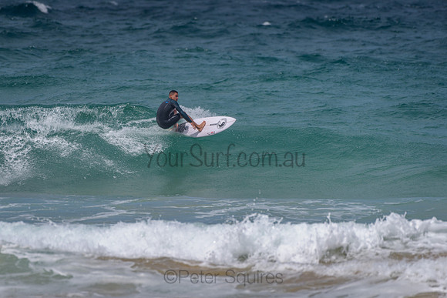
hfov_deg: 3.4
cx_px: 183
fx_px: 7617
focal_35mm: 613
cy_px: 128
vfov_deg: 2.2
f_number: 5.6
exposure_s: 1/2000
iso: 72
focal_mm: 500
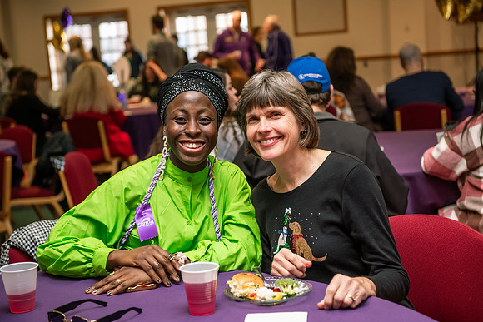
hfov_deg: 32.4
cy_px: 161
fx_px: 832
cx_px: 242
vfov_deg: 21.9
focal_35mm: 62
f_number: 3.5
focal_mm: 62
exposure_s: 1/160
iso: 2000
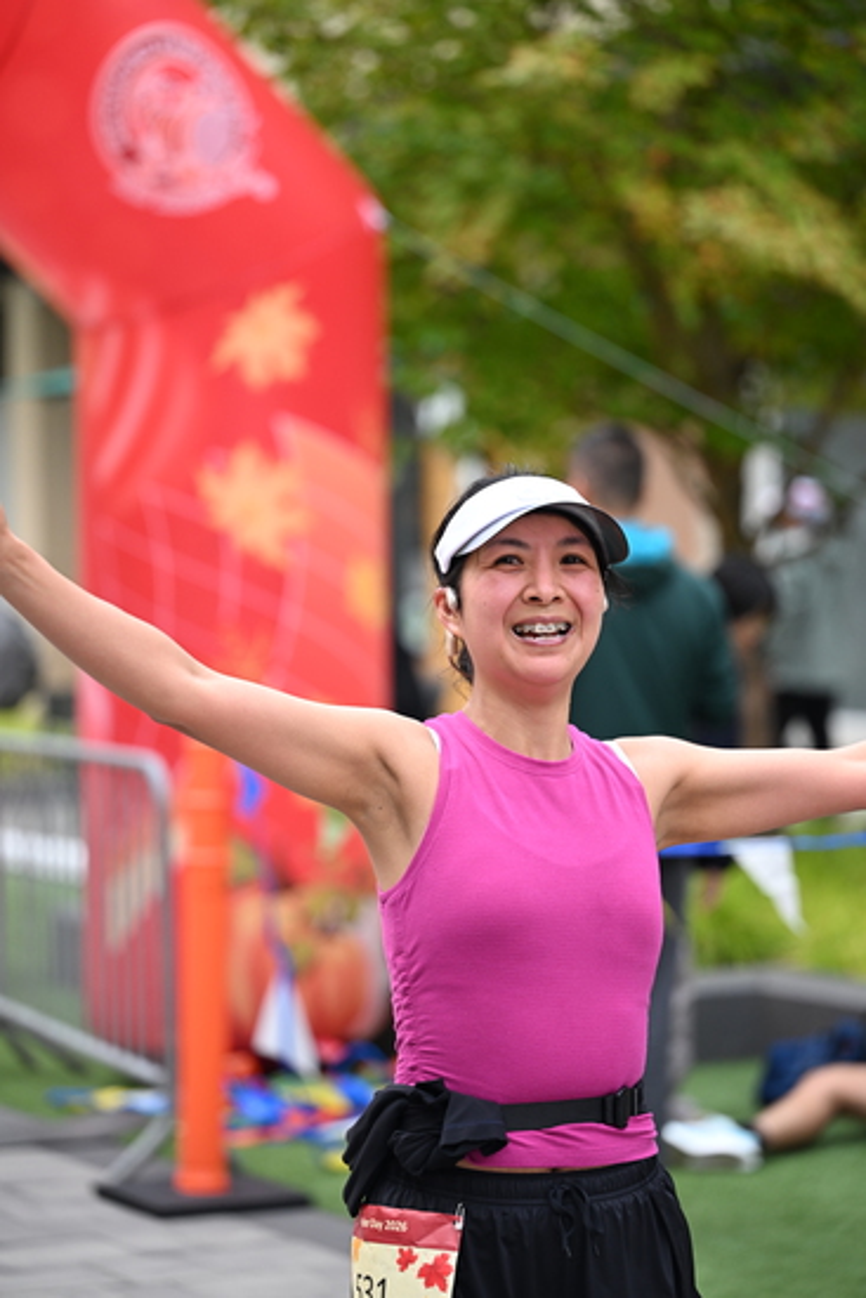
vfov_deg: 19.6
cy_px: 649
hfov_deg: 13.2
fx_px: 3750
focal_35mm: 104
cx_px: 433
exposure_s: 1/2000
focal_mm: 104
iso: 640
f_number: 2.8
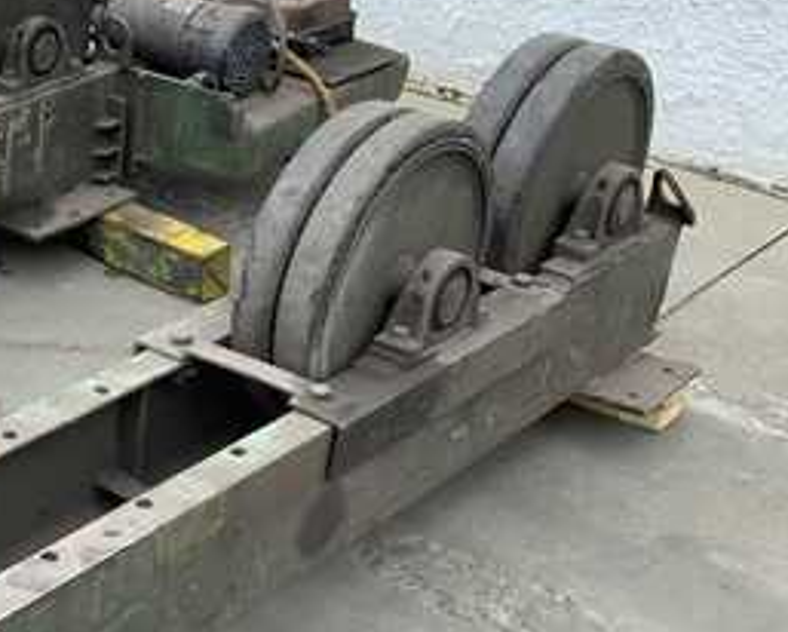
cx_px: -55
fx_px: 1540
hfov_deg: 26.6
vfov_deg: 22.7
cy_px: 543
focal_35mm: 66
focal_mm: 3
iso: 16
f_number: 1.8
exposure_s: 1/370
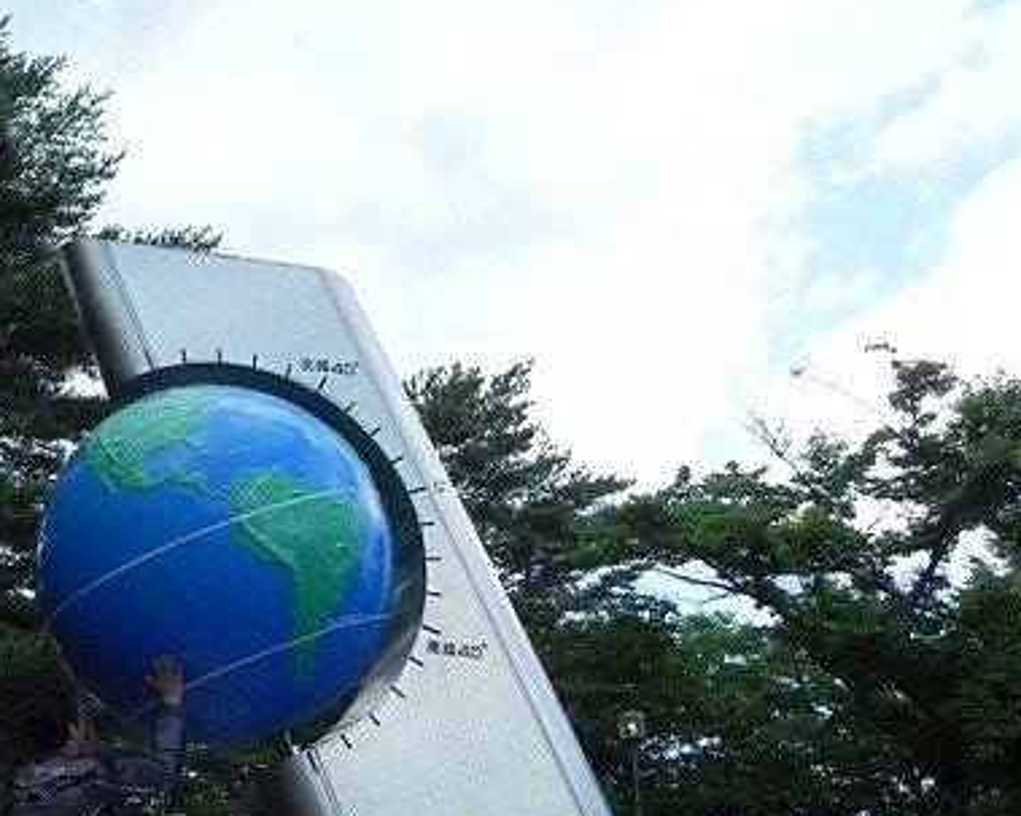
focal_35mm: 39
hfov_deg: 45.5
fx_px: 1178
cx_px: 280
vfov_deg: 37.6
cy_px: 575
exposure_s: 1/195
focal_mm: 4.6
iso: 200
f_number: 8
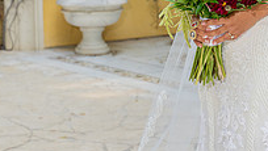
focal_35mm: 197
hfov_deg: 10.8
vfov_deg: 6.1
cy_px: -82
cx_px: 267
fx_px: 1401
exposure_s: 1/200
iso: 200
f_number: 4.5
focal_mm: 66
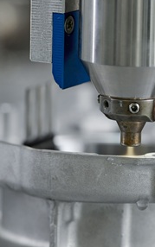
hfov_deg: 3.9
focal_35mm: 340
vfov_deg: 6.2
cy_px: 114
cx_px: 181
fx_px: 2296
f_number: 5
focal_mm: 180
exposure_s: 1/160
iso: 500
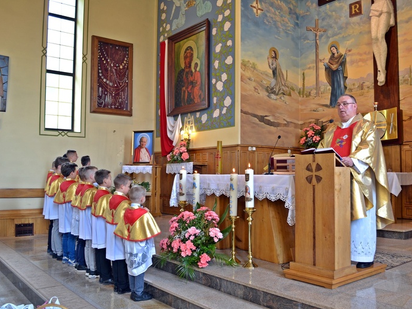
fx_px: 393
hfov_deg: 55.2
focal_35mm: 33
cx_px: 232
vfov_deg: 42.9
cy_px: 157
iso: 400
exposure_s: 1/20
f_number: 5
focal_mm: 20
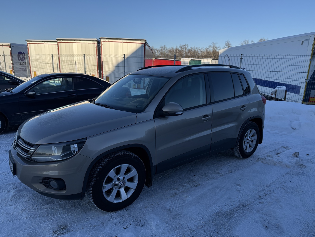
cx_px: 158
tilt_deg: -13.6
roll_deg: -2.1
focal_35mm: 24
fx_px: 218
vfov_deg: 56.8
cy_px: 118
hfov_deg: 71.6
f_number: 1.78
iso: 100
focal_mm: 6.76
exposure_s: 1/1901
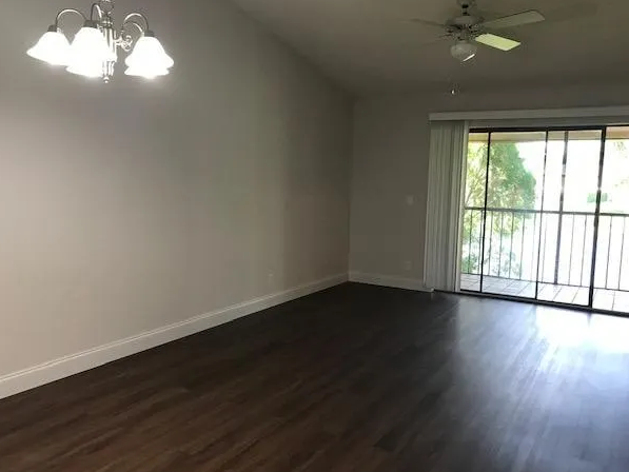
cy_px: 235
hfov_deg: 59.9
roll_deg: -1.1
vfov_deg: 46.8
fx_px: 545
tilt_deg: -5.6
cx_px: 300
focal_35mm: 30
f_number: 1.8
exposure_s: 1/30
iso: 25
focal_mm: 3.99
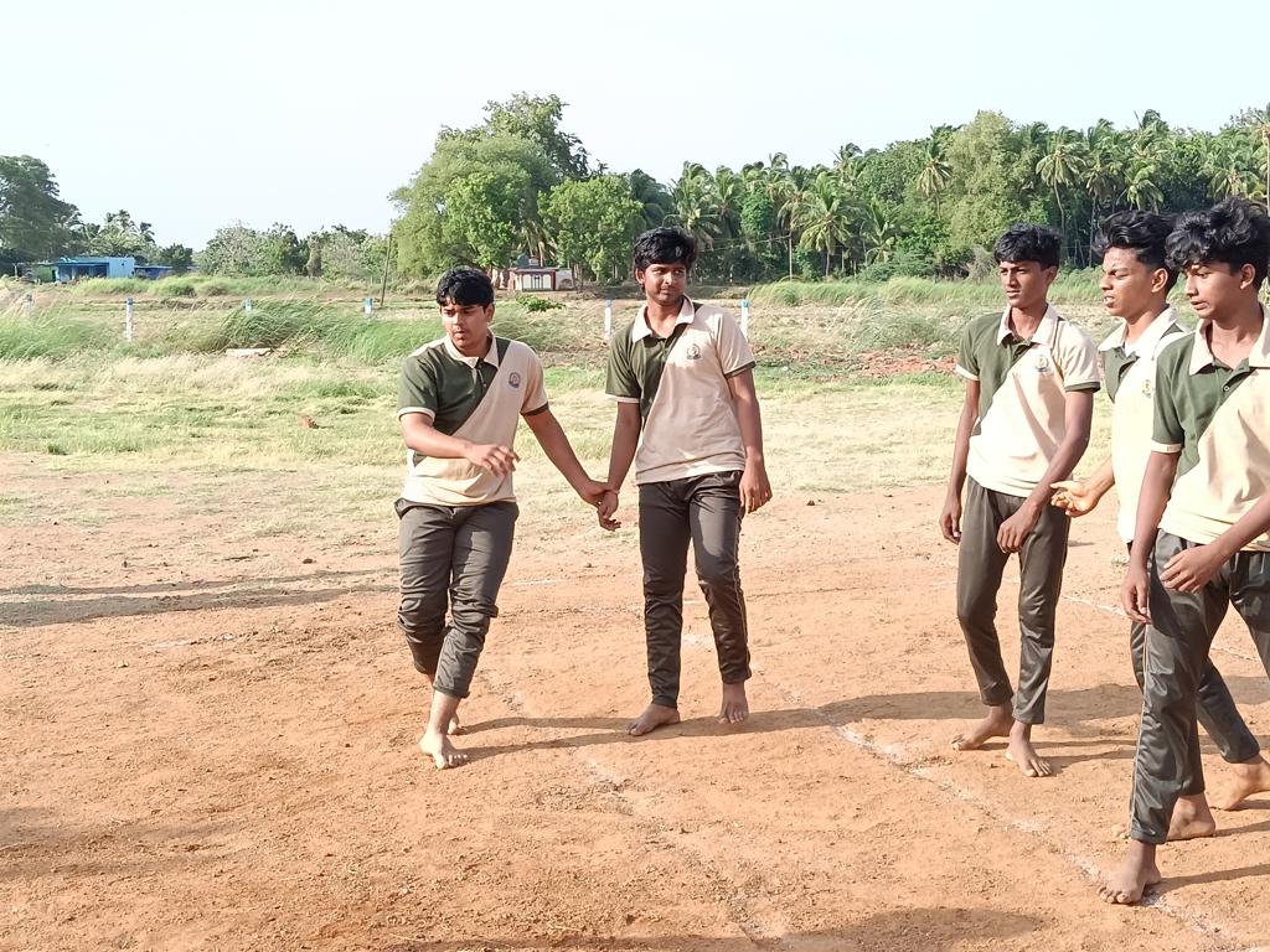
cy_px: 476
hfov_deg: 38.9
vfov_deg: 29.7
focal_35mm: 49
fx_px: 1798
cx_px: 635
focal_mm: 3.98
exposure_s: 1/208
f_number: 1.8
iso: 50
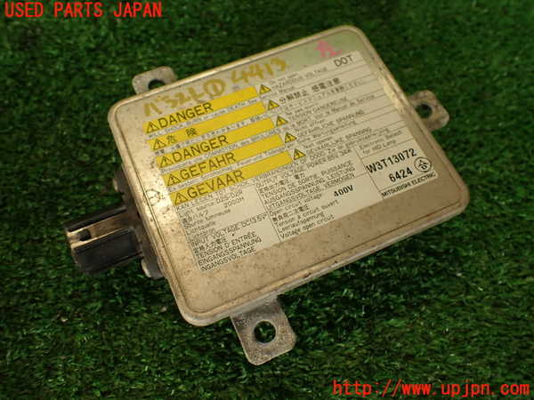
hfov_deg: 56.8
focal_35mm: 32
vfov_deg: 44.2
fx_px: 494
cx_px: 267
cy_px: 200
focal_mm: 5.79
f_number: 2.4
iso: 125
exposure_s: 1/60
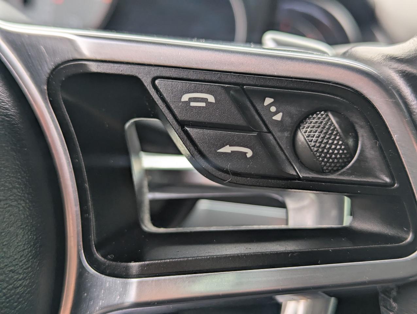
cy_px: 157
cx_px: 208
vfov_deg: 30.3
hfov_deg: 39.6
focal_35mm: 48
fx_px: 579
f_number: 1.85
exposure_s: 1/358
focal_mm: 6.81
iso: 47
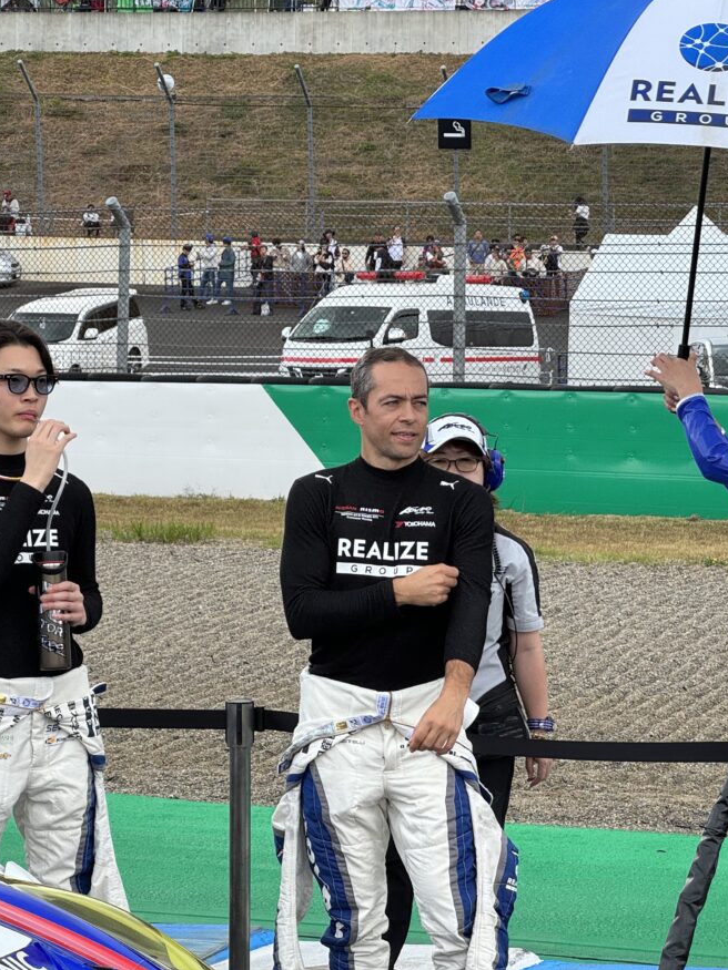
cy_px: 484
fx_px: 2889
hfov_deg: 14.4
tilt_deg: -5.7
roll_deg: -1.0
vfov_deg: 19.1
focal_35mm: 103
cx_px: 394
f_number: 2.8
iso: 25
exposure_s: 1/191
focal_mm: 9
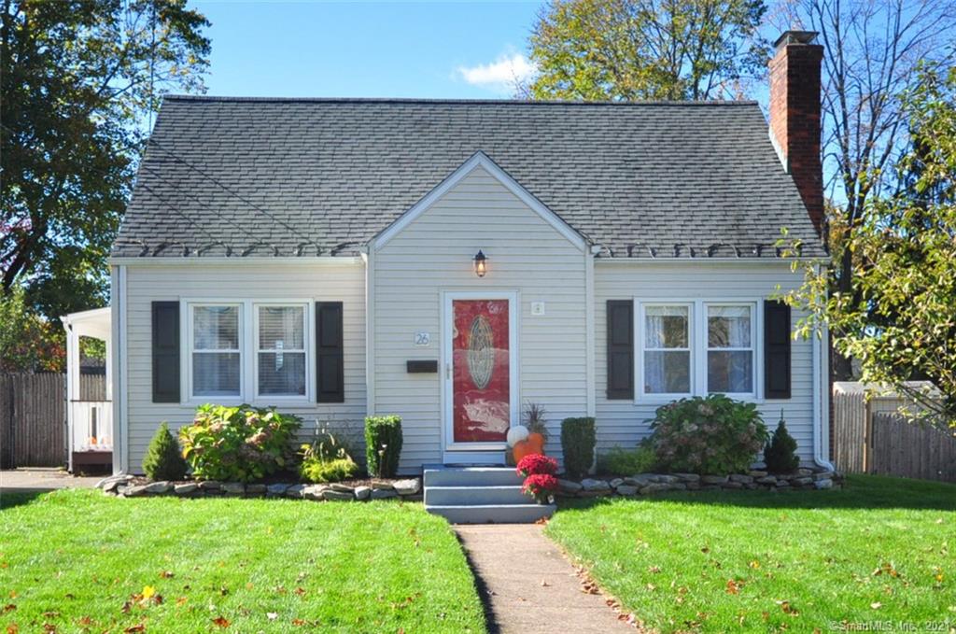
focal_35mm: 30
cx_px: 478
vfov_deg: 43.5
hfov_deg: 62.0
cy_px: 317
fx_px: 795
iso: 320
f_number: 7.1
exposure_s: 1/400
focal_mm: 20
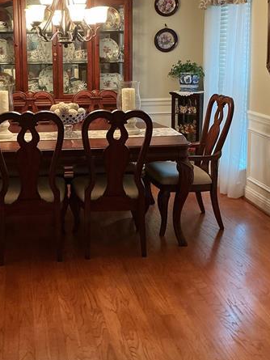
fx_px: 520
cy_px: 120
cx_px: 91
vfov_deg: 37.8
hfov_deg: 28.9
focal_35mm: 50
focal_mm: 3
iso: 160
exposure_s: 1/60
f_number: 1.8
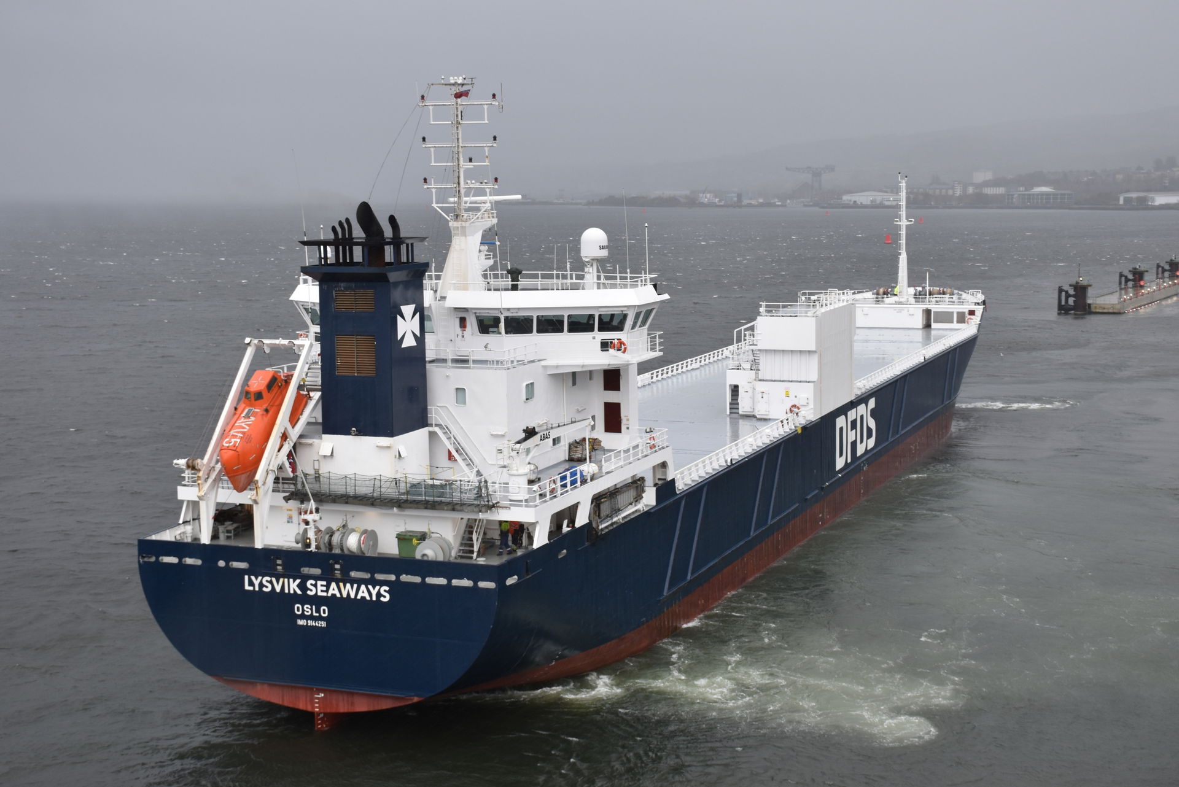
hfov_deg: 41.1
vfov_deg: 28.1
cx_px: 590
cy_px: 394
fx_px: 1573
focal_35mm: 48
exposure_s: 1/125
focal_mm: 32
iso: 400
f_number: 5.6
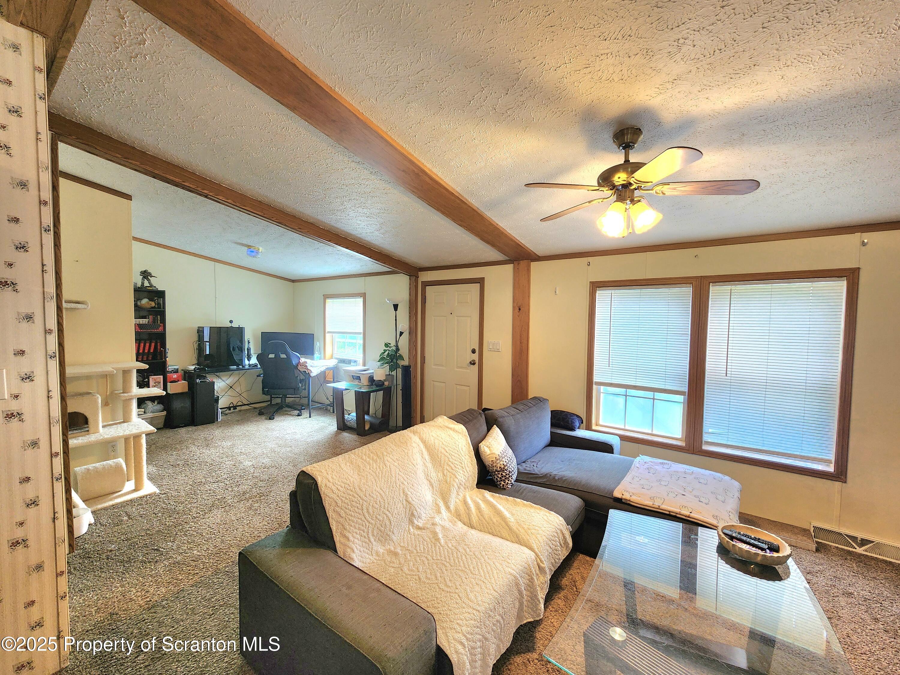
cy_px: 338
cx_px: 450
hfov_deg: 106.2
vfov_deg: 89.9
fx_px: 338
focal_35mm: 13
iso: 125
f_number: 2.2
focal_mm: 2.2
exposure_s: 1/60.2
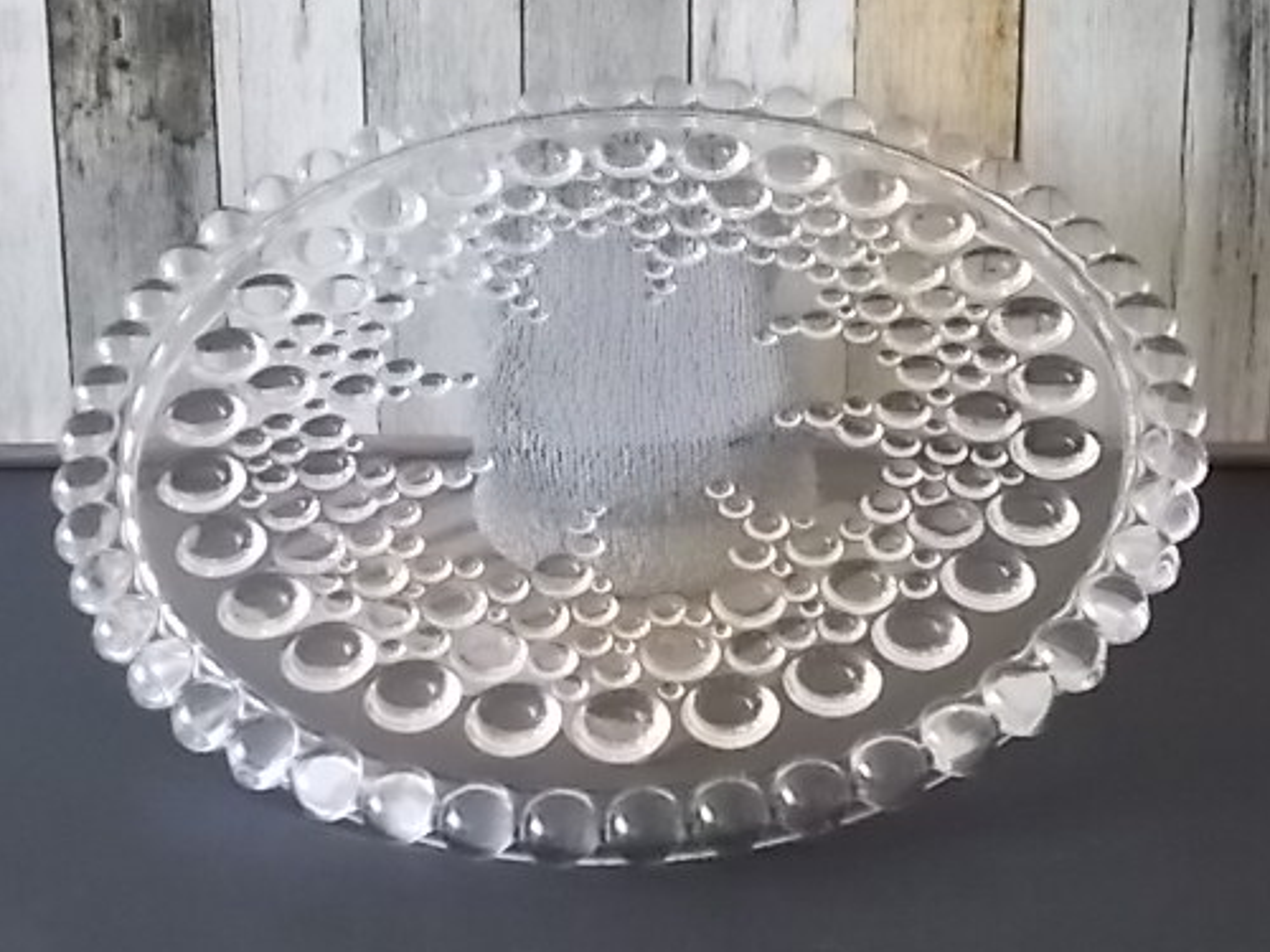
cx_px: 630
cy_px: 414
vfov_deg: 22.9
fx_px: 2348
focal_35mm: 64
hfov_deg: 30.3
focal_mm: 9
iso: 800
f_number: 4.5
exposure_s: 1/40
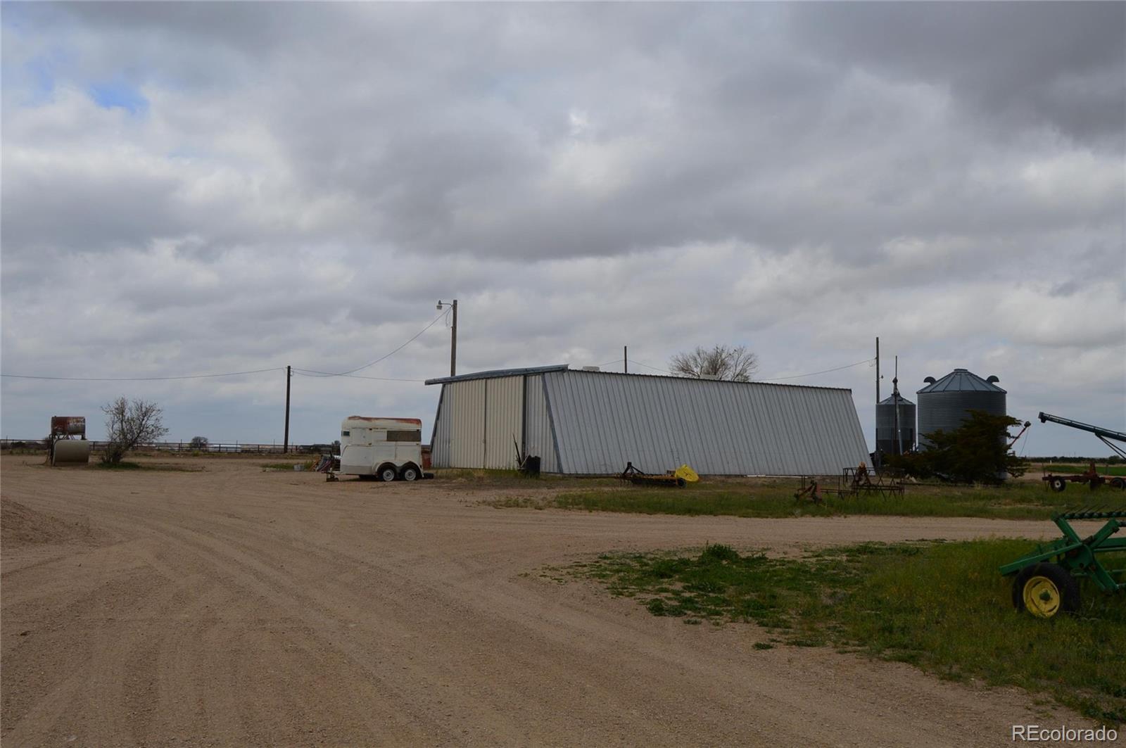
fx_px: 1031
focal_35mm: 33
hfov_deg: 57.3
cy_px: 374
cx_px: 563
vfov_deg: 39.9
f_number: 11
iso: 280
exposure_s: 1/500
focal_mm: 22
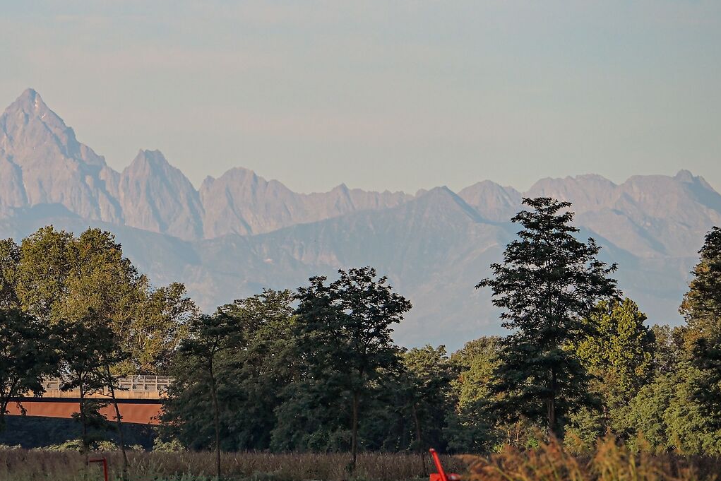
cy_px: 260
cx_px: -114
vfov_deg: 2.9
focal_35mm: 470
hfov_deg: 4.4
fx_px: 9414
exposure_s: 1/500
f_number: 8
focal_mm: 200
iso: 400
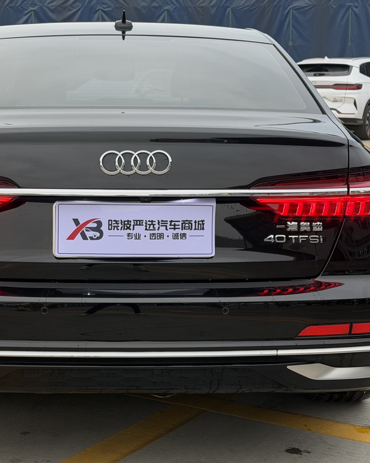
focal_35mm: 78
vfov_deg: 24.4
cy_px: 218
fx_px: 1068
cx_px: 128
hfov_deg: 19.6
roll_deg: +0.8
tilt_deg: -8.0
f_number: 1.78
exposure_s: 1/121
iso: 64
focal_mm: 6.76
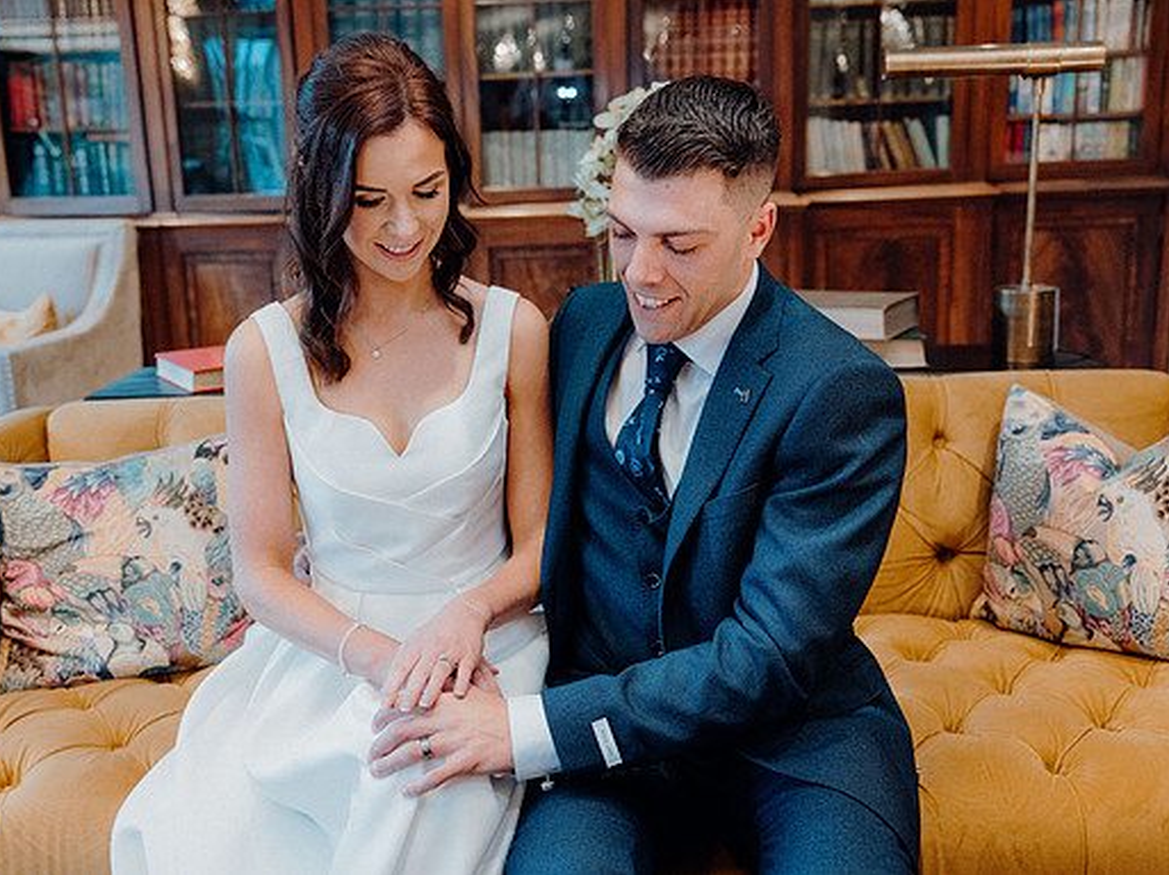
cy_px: 436
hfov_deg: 50.2
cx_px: 558
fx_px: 1249
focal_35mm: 37
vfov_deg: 38.6
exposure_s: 1/160
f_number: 3.5
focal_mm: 34
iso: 3200
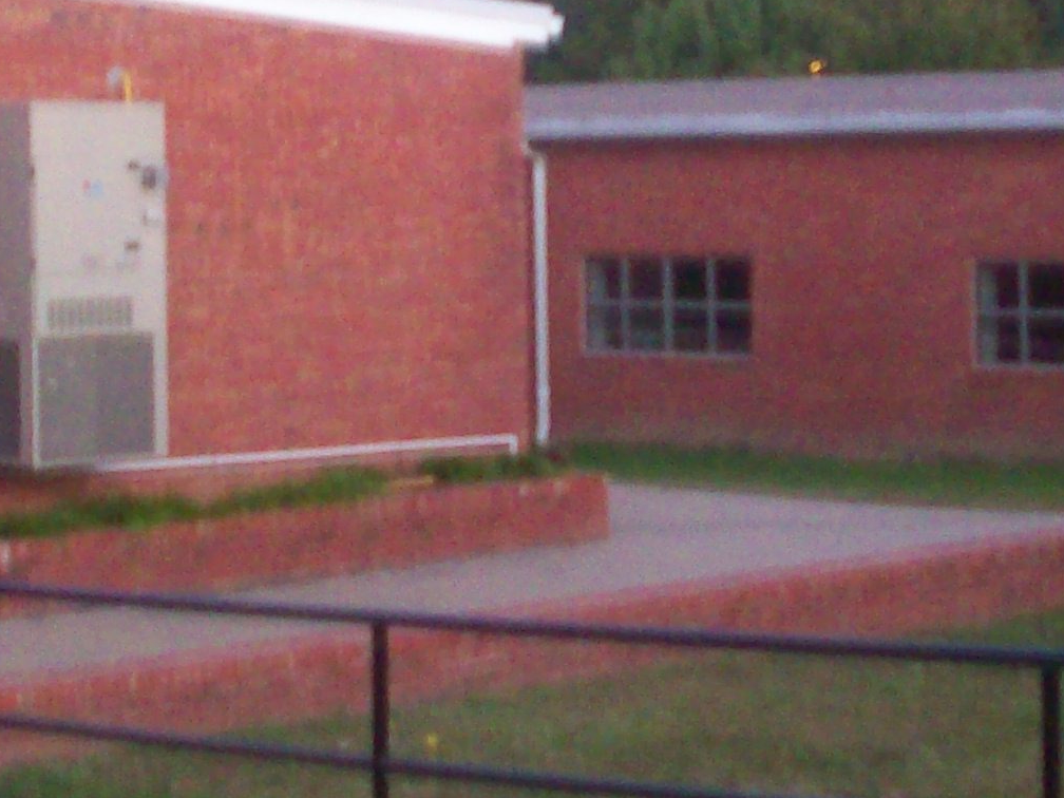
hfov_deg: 16.3
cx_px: 648
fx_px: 3719
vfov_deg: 12.2
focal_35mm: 121
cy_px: 163
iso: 160
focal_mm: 6.2
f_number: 2.8
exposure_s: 1/15.3
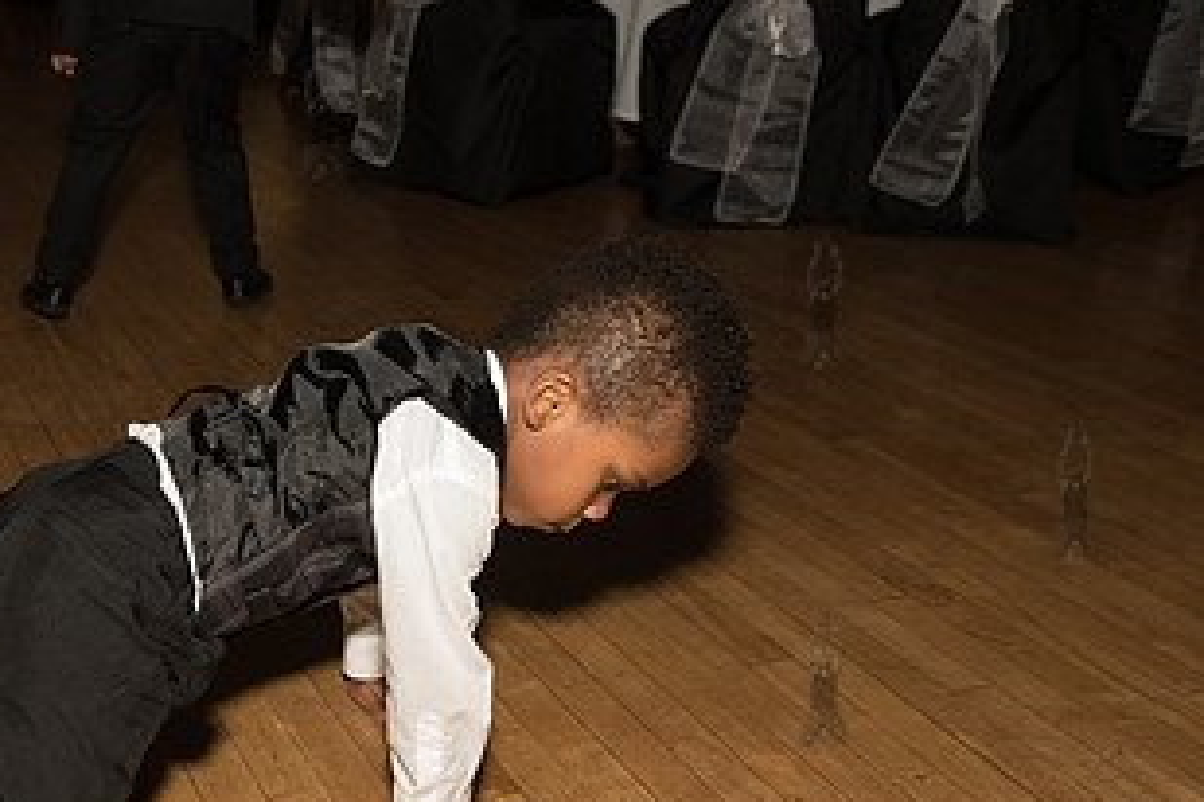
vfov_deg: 29.8
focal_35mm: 45
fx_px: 1505
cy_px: 489
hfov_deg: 42.4
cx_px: 320
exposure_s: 1/320
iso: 2000
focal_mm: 24
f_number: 3.5
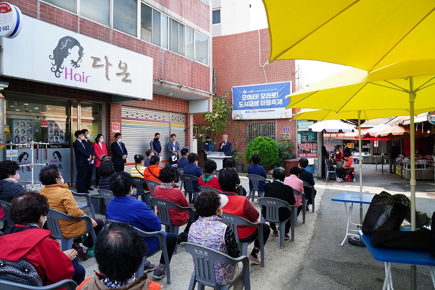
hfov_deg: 73.8
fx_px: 290
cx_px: 218
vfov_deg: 53.1
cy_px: 145
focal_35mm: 24
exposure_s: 1/200
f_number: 5.6
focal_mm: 24
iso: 400
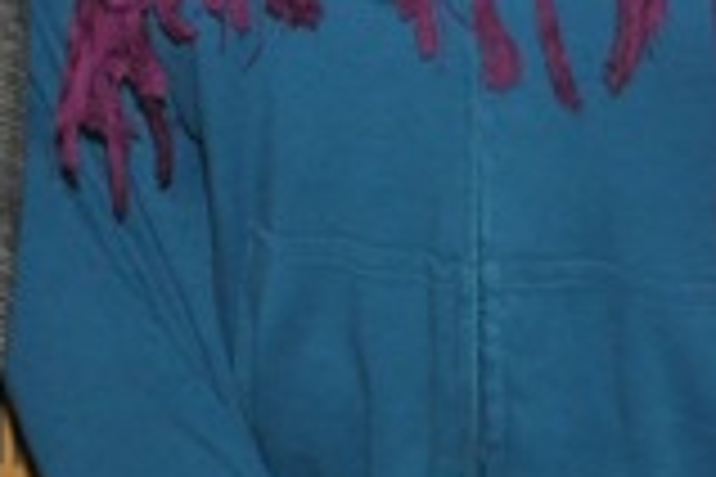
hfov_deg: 11.0
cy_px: -538
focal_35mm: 181
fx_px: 3600
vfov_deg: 7.3
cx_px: -293
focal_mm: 24
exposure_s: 1/60
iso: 800
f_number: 4
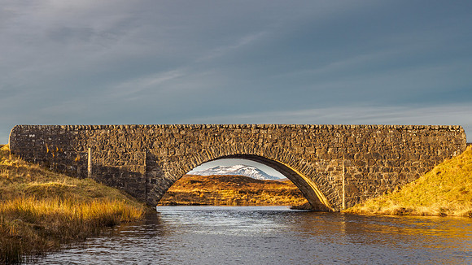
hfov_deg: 33.8
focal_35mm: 62
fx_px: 778
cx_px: 235
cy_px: 170
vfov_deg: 19.3
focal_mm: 28
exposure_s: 1/250
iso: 200
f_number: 7.1
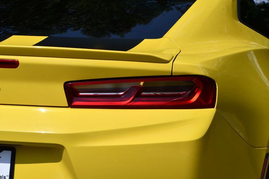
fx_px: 948
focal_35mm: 127
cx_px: 134
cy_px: 90
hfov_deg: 16.1
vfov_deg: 10.8
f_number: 9
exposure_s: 1/320
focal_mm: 85
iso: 100
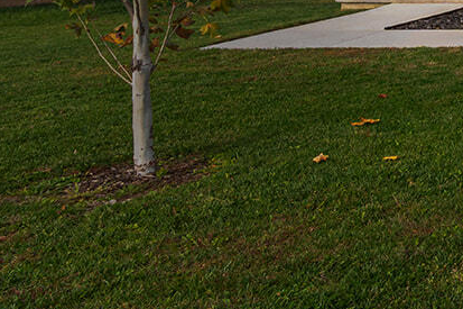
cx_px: 823
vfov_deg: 19.9
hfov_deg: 21.6
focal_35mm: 62
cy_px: -108
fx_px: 797
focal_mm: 16
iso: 200
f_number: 16
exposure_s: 1/125
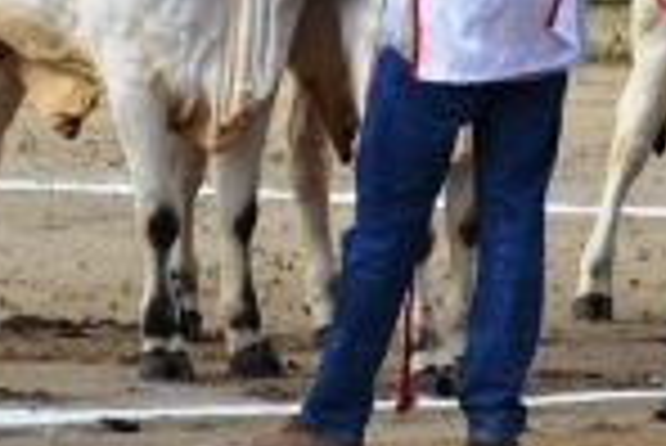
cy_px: 171
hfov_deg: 6.2
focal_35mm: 334
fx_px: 6185
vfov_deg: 4.1
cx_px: 342
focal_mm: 55
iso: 100
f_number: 8
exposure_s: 1/250
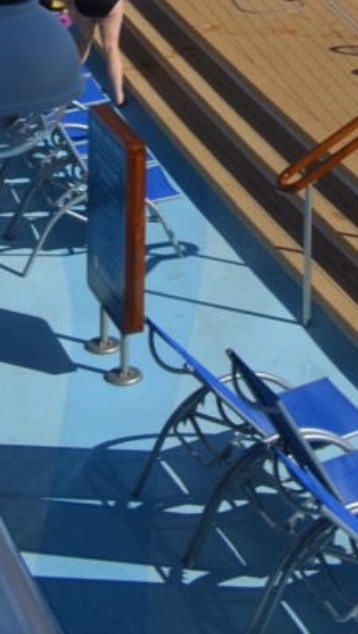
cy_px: -475
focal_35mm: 99
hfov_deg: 12.0
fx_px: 1668
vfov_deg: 17.7
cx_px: 419
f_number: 9
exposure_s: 1/320
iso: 100
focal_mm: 18
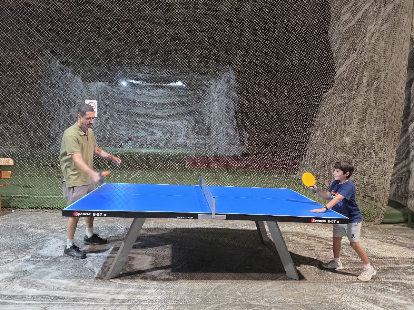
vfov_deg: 58.9
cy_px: 155
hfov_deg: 73.9
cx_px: 207
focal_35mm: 23
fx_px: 275
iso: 1000
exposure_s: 1/100
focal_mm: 6.5
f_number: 1.4
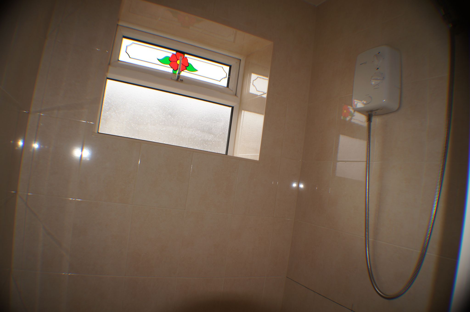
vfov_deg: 47.8
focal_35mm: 27
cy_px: 156
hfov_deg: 67.4
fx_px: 352
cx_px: 235
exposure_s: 1/60
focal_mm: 18
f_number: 3.5
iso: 125
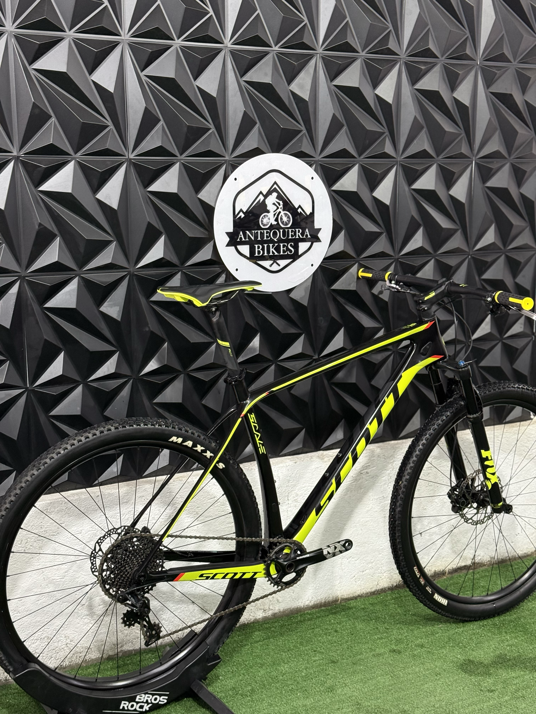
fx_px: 991
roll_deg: -0.2
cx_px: 268
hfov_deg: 30.3
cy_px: 357
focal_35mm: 48
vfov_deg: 39.7
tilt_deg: -9.8
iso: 200
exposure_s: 1/60
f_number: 1.78
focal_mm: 6.76
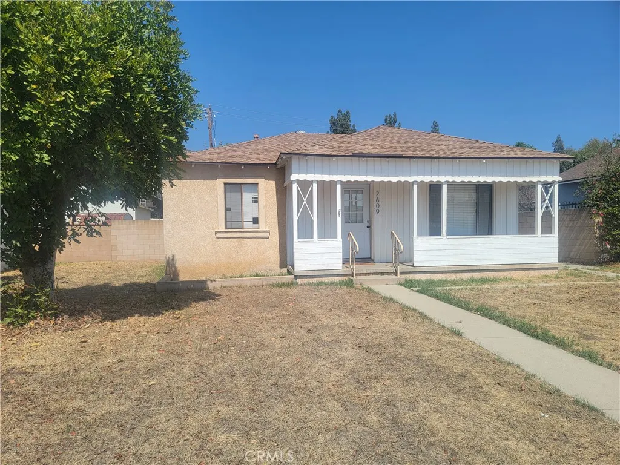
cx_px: 310
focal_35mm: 24
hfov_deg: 71.6
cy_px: 232
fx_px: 430
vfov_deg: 56.8
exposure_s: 1/1105
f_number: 1.8
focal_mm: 6.7
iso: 16
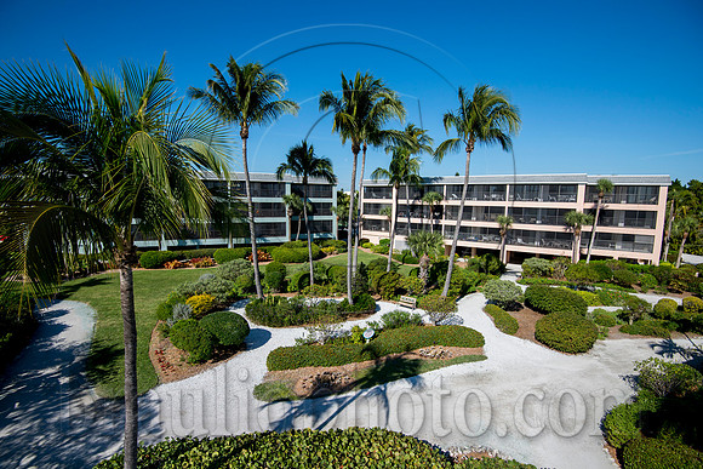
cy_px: 234
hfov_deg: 96.7
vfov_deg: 73.8
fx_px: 313
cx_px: 352
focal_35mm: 16
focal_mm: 16
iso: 400
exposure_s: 1/1250
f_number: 7.1
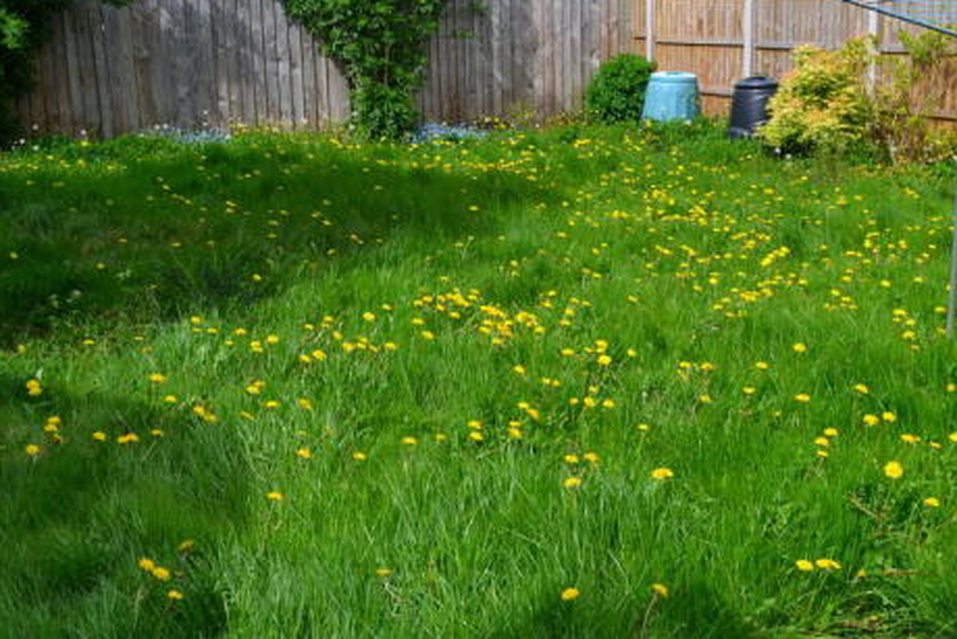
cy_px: 332
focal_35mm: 47
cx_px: 609
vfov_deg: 28.7
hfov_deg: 41.5
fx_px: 1250
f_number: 10
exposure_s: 1/320
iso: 400
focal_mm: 22
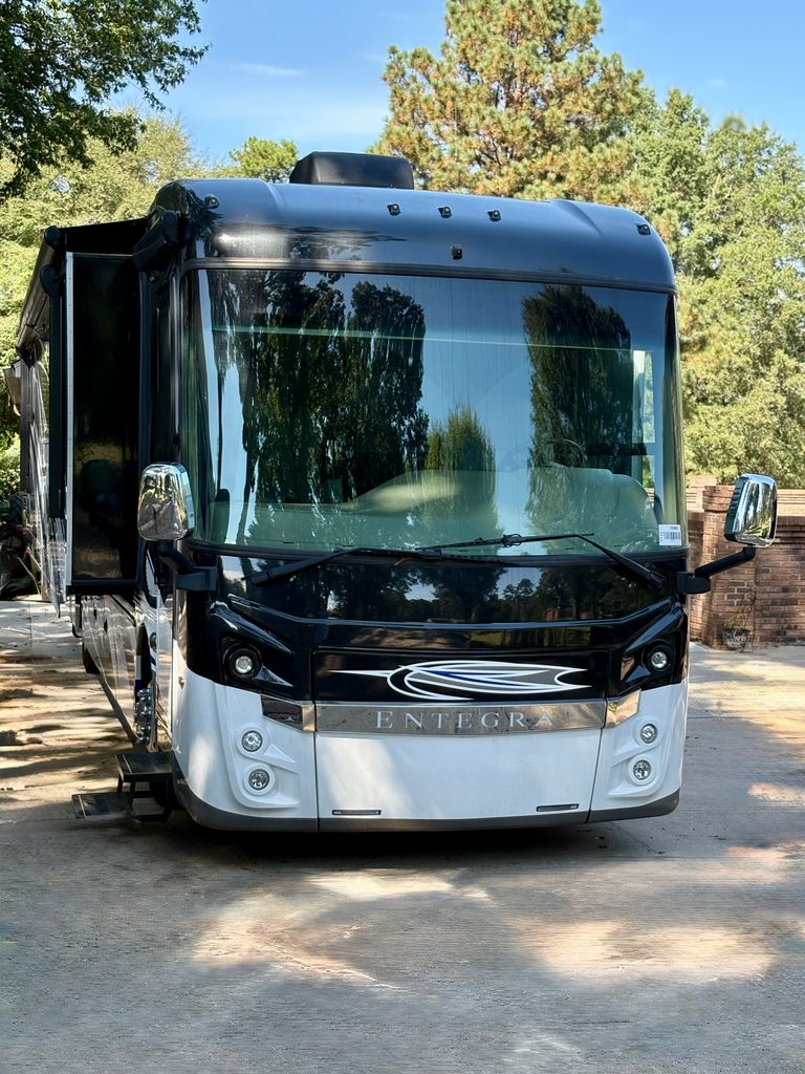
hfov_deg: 28.0
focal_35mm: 52
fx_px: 1612
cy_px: 537
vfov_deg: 36.8
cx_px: 402
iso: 32
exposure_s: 1/485
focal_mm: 5.96
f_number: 1.6
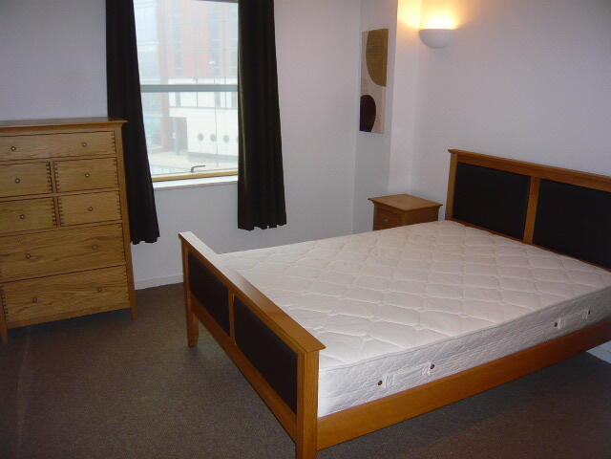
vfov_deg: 49.7
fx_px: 494
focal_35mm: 28
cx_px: 306
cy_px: 230
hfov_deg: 63.4
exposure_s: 1/30
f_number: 2.8
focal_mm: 4.6
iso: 125
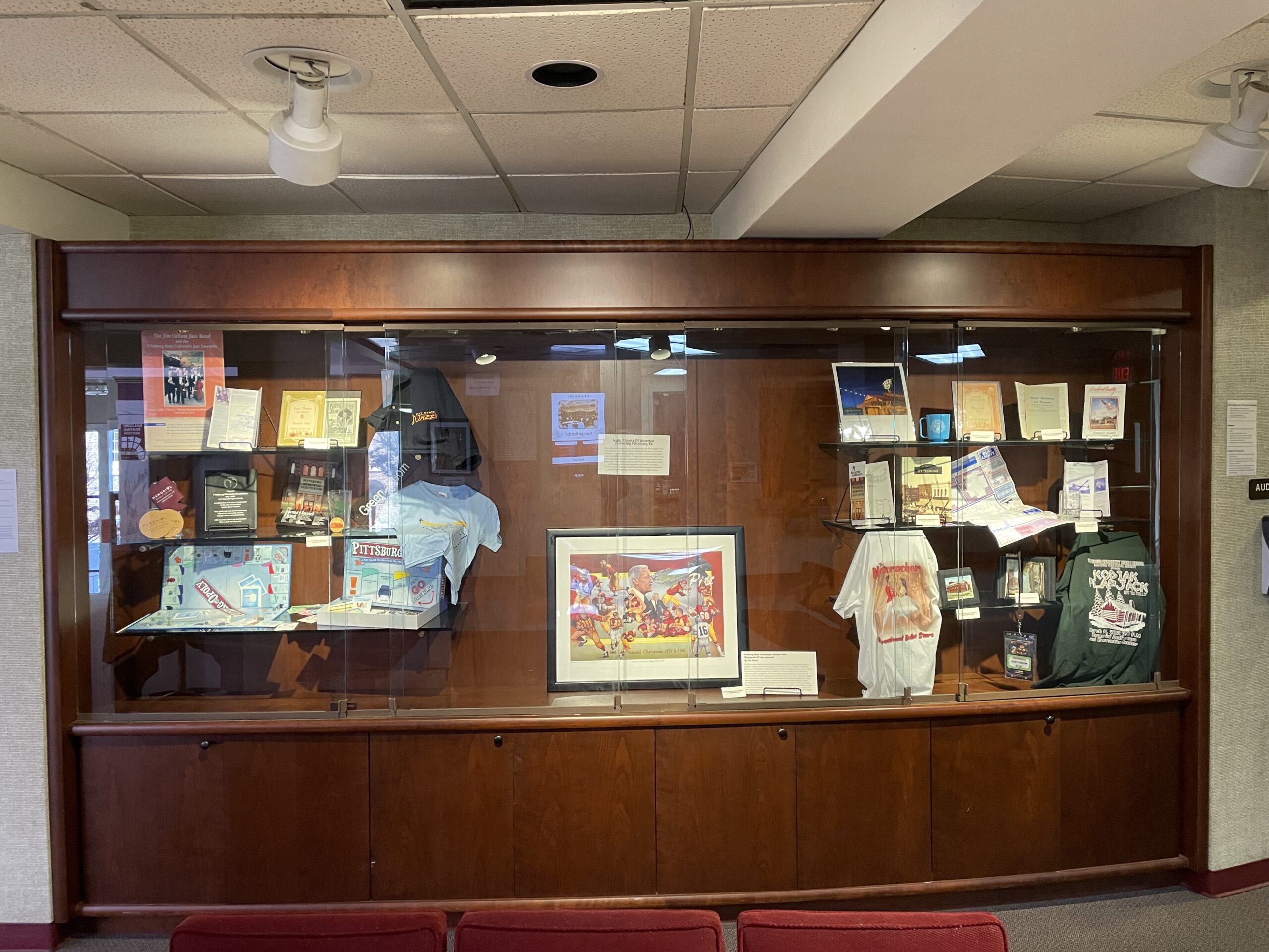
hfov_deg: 67.3
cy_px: 476
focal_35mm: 26
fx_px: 953
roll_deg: +0.2
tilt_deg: -2.8
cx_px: 634
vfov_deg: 53.1
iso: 400
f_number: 1.6
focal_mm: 4.2
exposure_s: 1/60
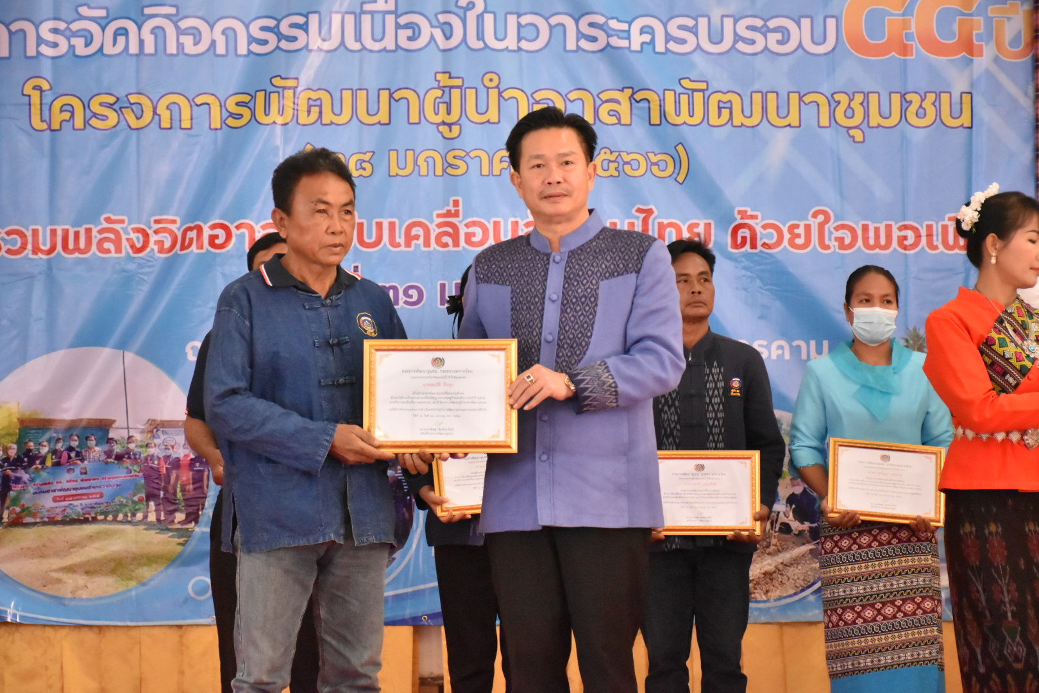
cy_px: 346
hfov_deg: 19.5
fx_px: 3030
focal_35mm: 105
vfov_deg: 13.0
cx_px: 520
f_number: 5
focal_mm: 70
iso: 4000
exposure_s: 1/250
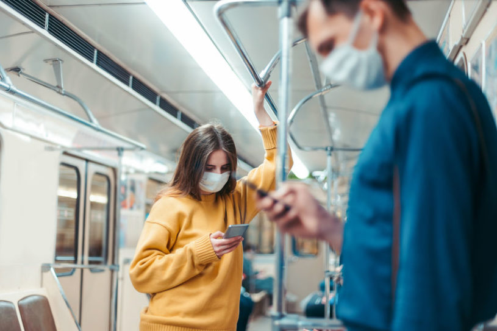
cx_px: 248
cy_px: 166
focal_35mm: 50
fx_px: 690
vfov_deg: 27.0
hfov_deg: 39.6
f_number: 1.4
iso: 320
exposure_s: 1/250
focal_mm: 50
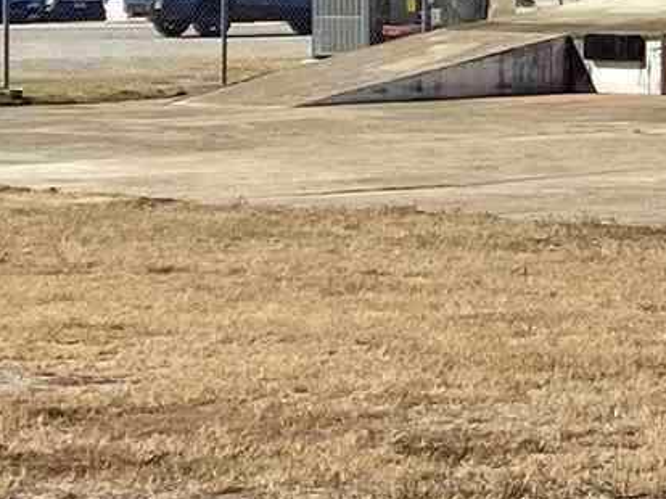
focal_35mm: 193
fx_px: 3711
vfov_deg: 7.6
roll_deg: -0.4
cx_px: 1335
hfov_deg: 9.6
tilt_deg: +0.9
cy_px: -60
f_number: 1.8
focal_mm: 4.25
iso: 32
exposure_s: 1/3125
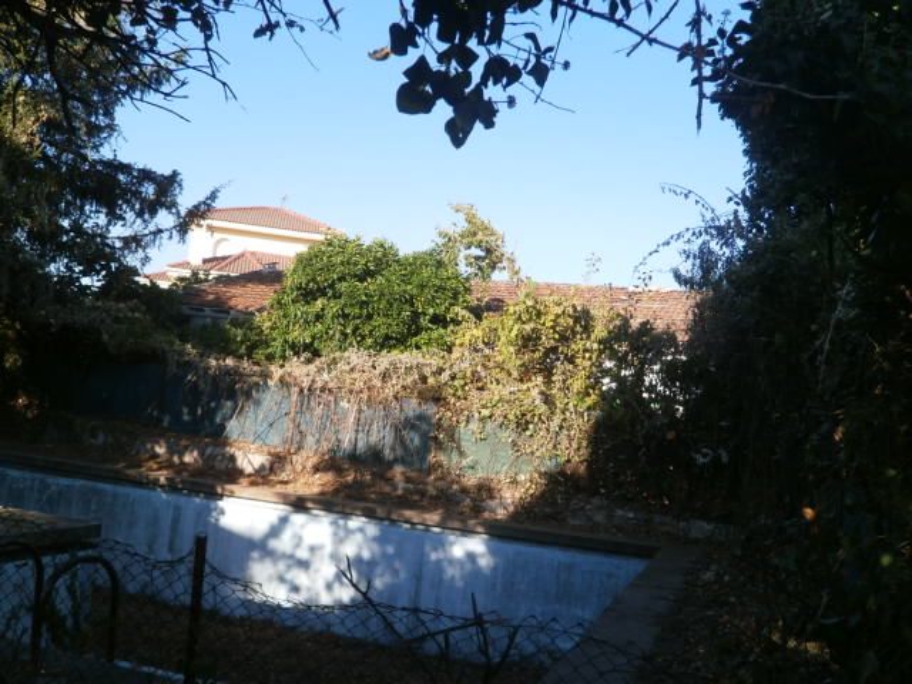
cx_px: 456
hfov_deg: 51.4
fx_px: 948
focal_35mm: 36
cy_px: 342
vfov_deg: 39.7
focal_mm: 6.4
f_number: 3.1
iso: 100
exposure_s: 1/640
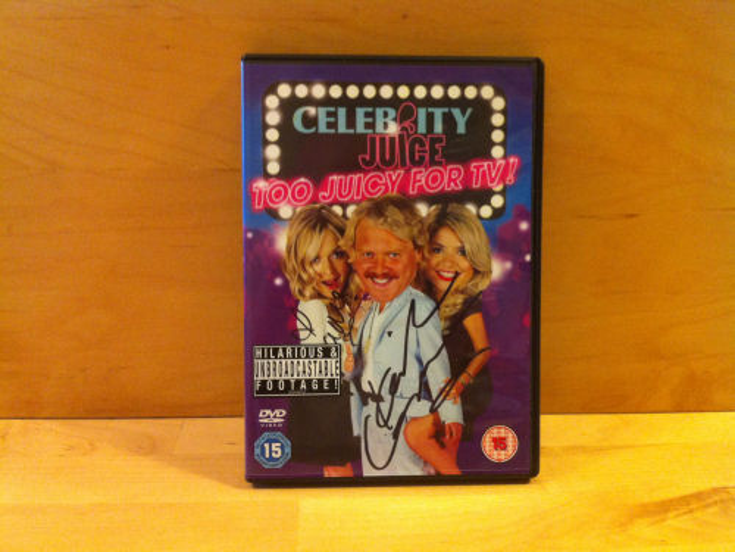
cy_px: 276
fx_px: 743
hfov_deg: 52.6
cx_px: 368
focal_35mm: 35
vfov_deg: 40.7
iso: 320
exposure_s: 1/15
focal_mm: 3.85
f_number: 2.8
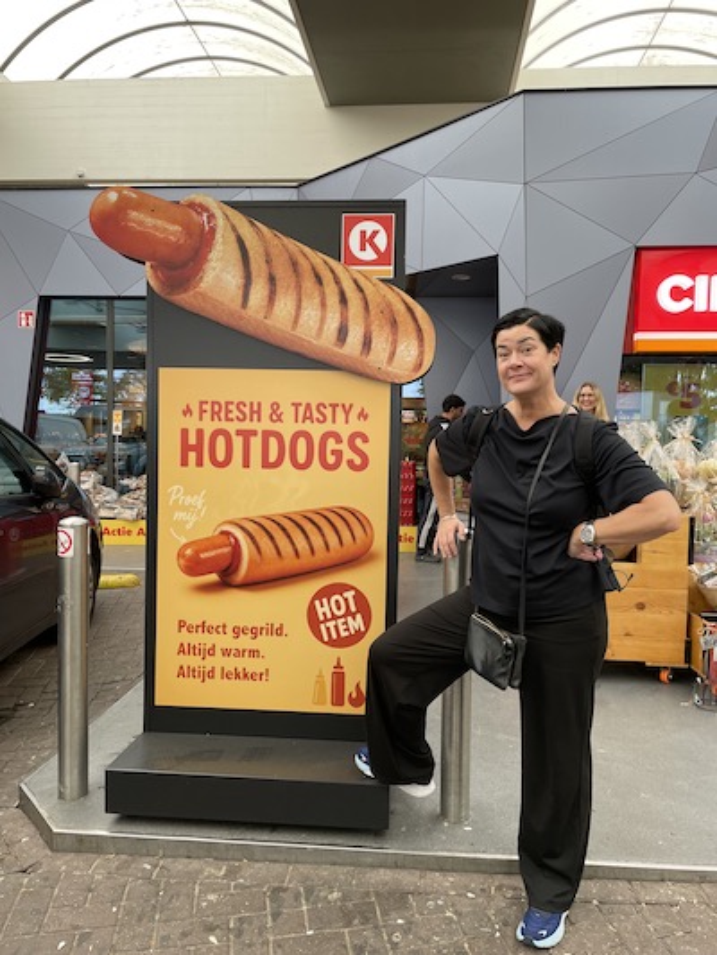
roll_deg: -0.3
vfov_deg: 67.3
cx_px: 358
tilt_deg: -2.0
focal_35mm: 26
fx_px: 718
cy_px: 478
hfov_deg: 53.1
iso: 64
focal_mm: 4.2
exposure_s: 1/121
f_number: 1.6
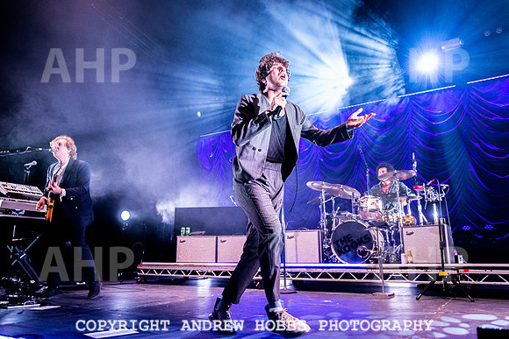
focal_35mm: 28
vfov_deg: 45.8
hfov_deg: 64.6
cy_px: 170
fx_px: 402
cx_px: 254
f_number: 2.8
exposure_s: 1/320
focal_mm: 26
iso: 3600
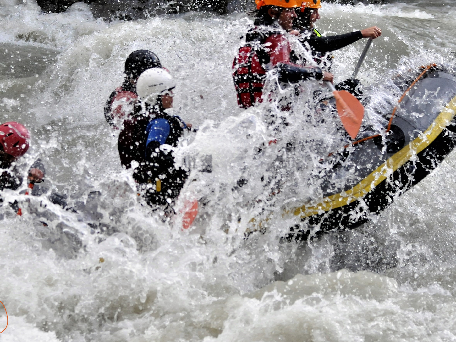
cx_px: 226
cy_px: 140
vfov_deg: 8.1
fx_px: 2411
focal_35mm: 183
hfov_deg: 10.8
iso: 800
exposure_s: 1/500
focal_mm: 70
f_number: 2.8
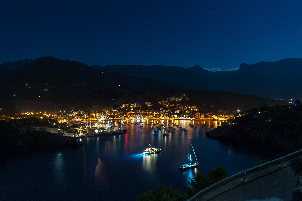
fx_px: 251
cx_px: 151
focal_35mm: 30
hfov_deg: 62.0
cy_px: 100
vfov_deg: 43.5
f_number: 11
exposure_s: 25
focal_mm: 20
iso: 640
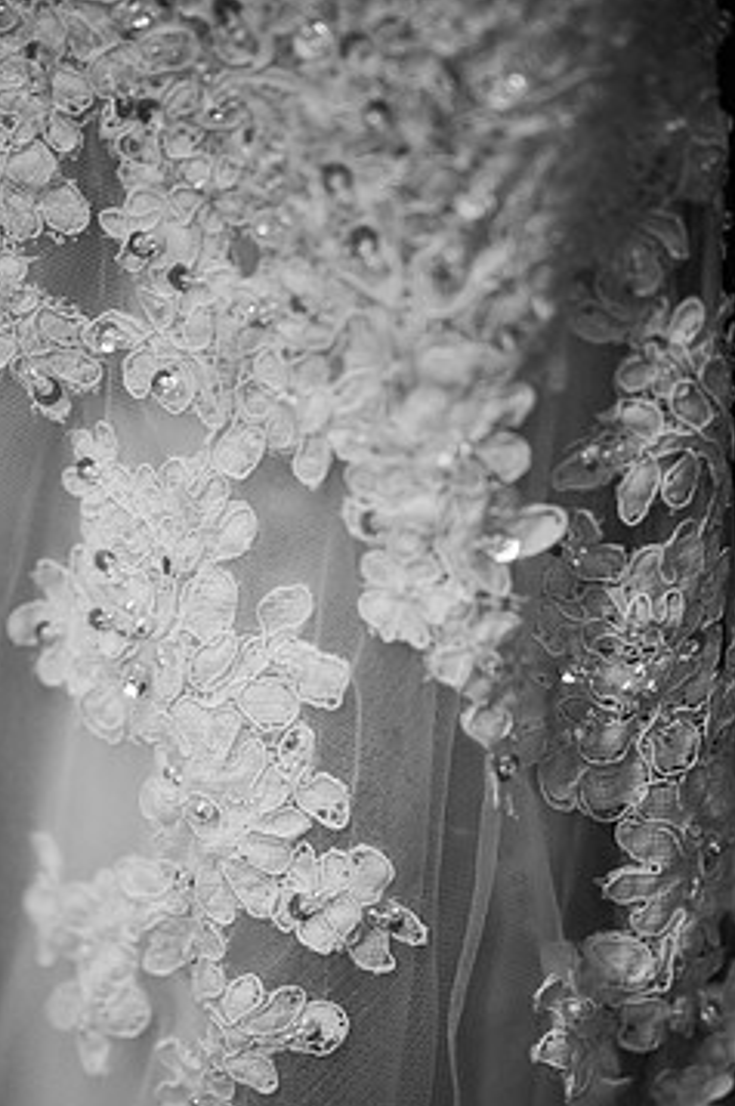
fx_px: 2240
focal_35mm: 73
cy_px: 670
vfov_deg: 27.7
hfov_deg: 18.6
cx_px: 275
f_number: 2.8
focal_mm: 58
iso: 800
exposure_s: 1/200
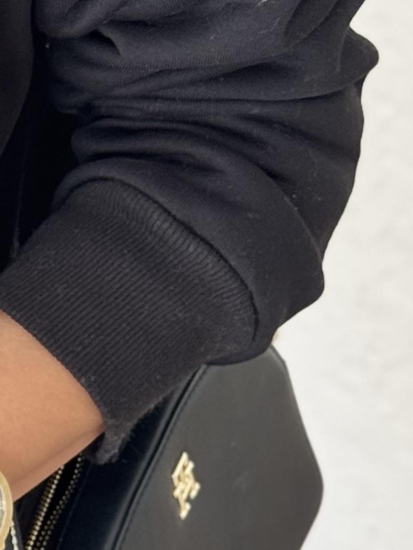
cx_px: -373
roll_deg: +2.4
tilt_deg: -25.5
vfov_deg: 10.4
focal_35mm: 190
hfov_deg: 7.5
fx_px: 3023
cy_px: 201
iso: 100
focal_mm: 6.76
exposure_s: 1/116
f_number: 1.78
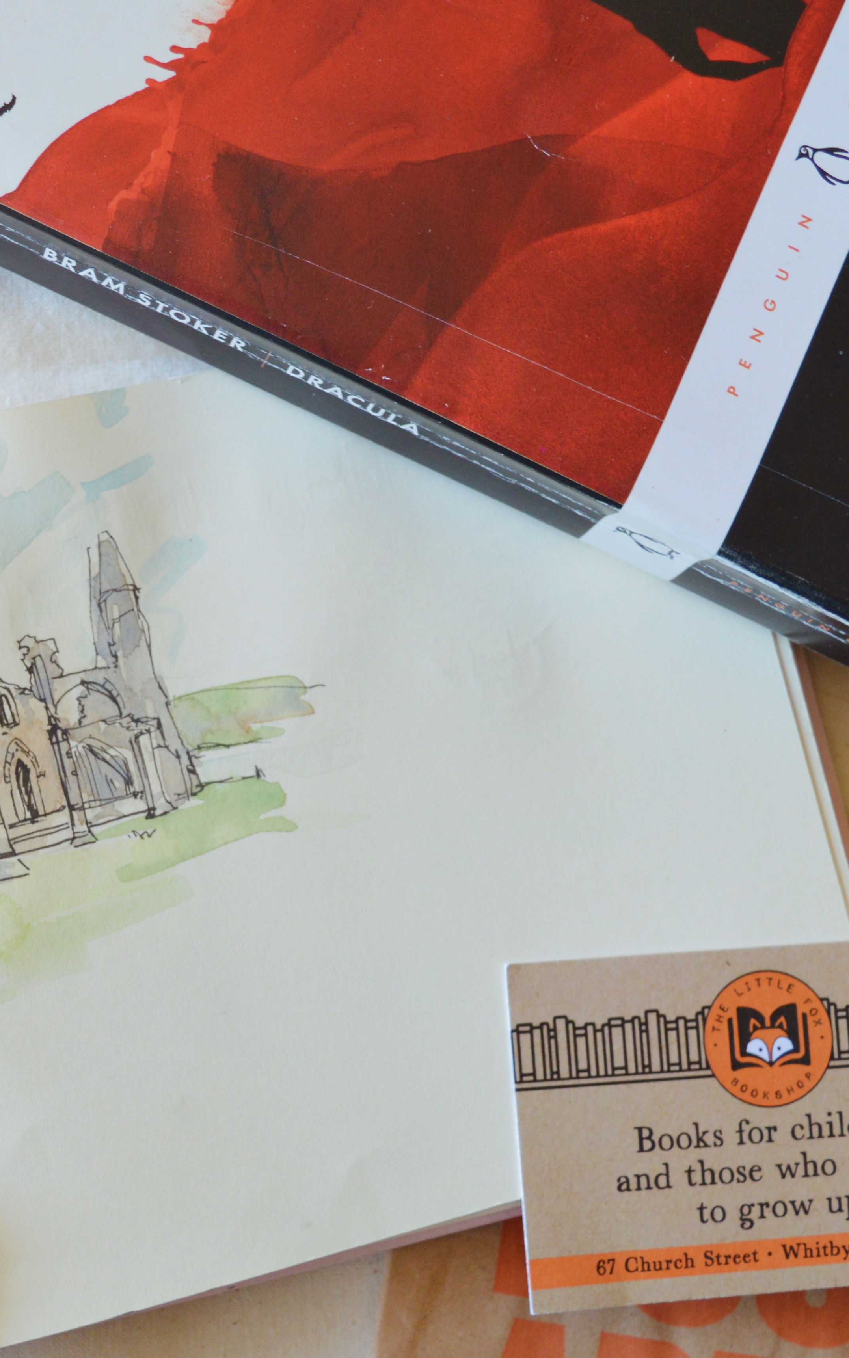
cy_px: 732
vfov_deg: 32.0
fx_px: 2369
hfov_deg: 19.8
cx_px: 45
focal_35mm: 64
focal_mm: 24
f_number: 4.5
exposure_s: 1/80
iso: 400
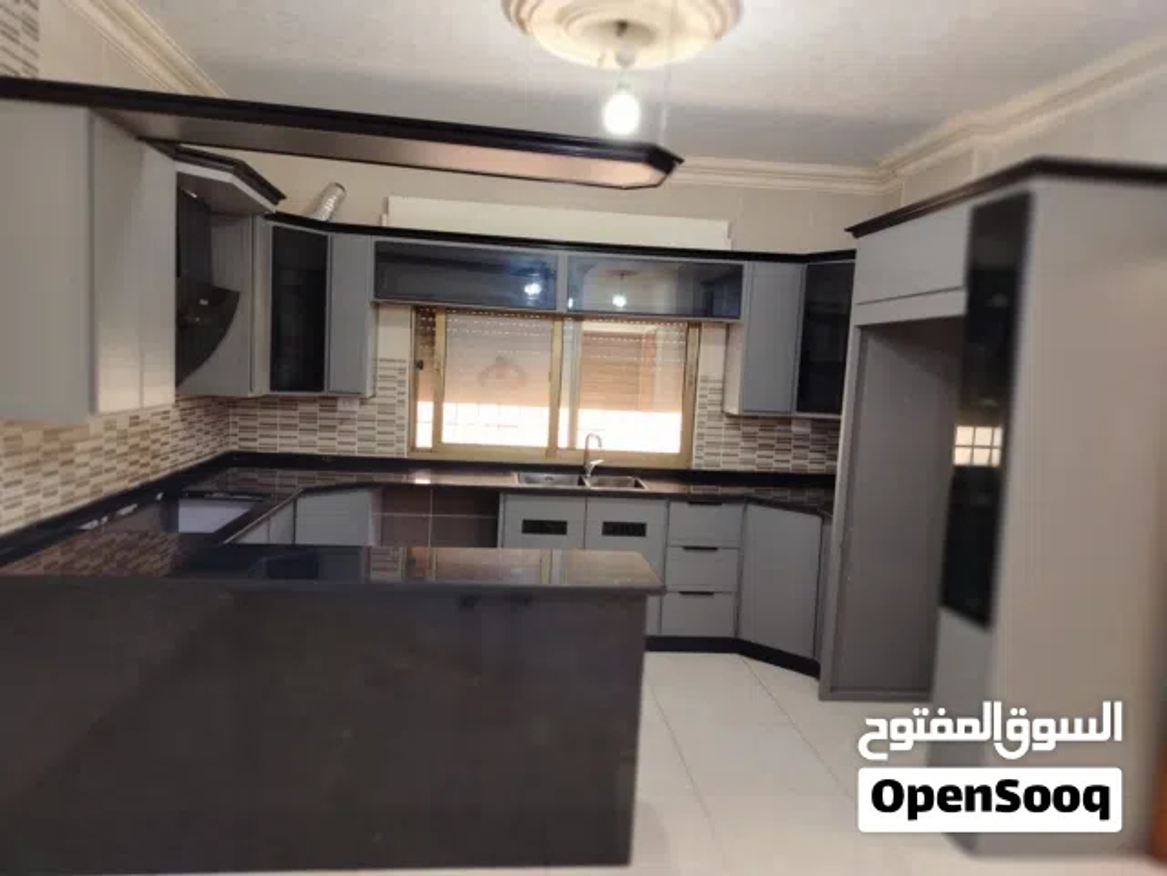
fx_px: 809
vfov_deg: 56.8
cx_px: 584
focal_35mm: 24
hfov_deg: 71.6
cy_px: 438
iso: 600
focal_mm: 5.25
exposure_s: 1/50
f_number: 4
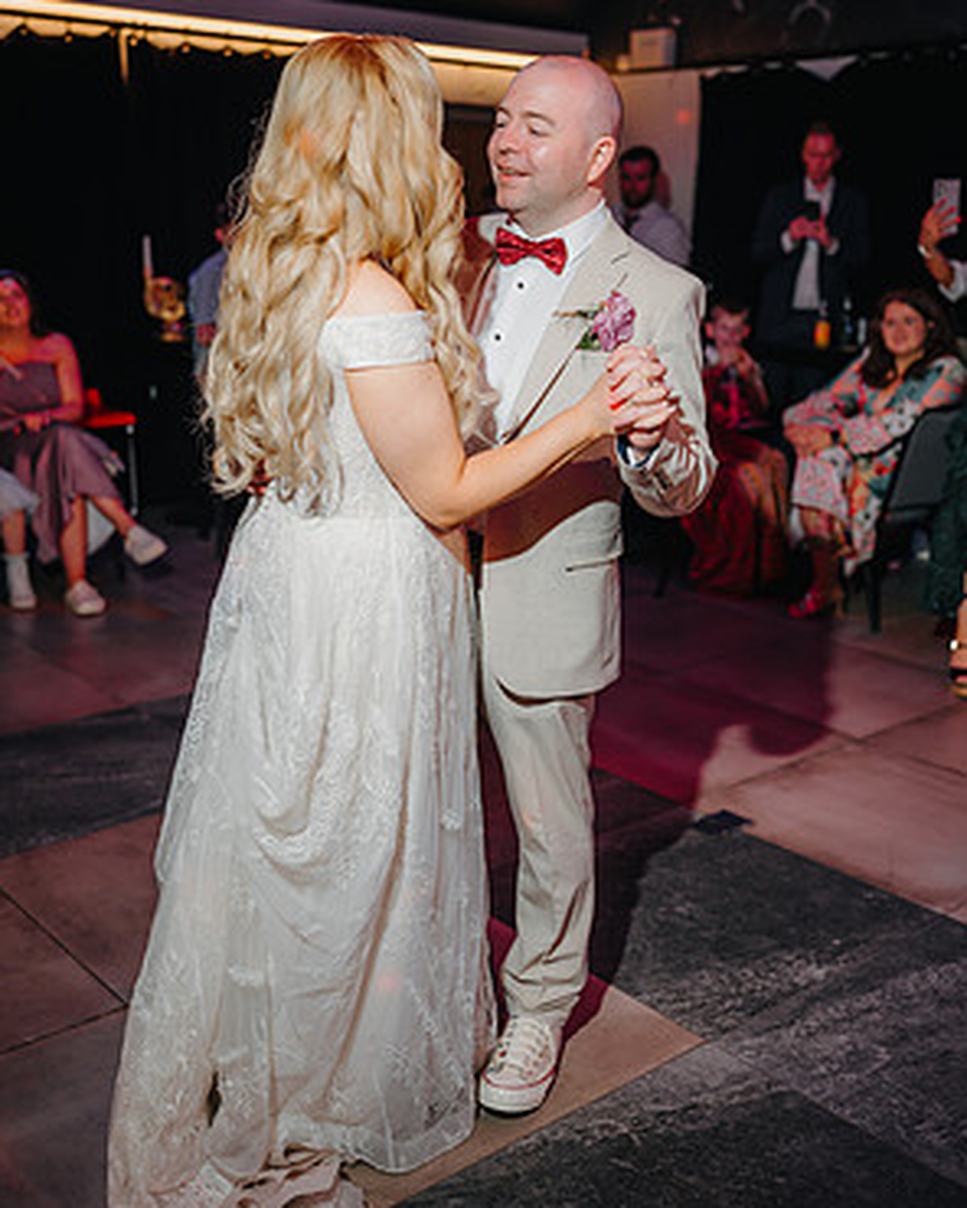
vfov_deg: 45.7
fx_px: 1431
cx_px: 484
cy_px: 519
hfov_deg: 37.3
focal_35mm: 40
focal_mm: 35
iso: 200
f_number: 2
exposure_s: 1/200
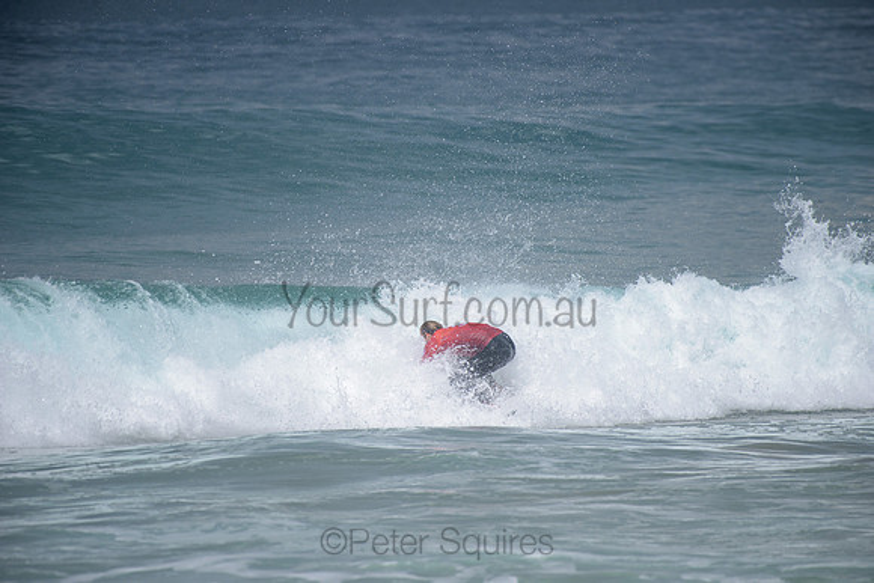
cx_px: 437
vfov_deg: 2.8
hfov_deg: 4.1
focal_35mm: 500
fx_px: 12141
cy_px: 292
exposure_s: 1/2000
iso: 180
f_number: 5.6
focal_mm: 500
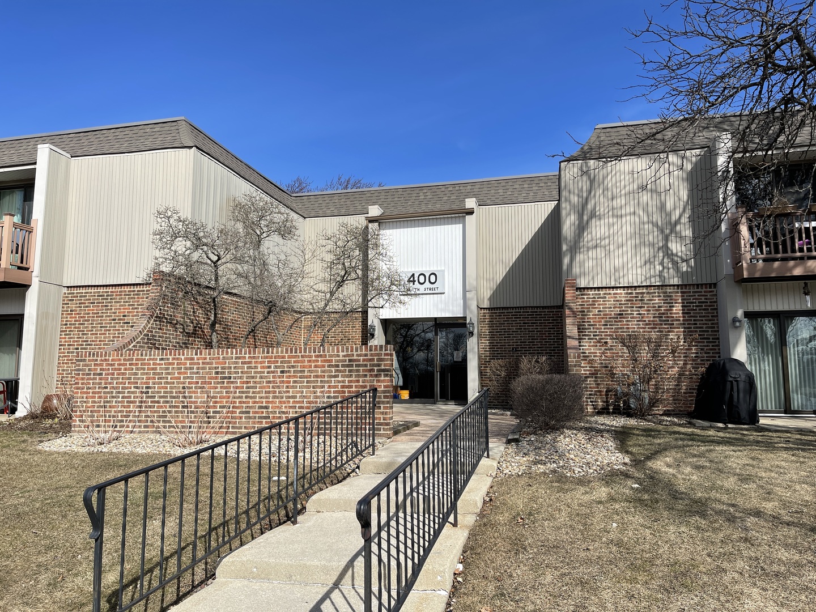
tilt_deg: +6.1
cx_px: 408
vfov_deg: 53.1
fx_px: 613
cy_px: 306
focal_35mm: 26
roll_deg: +0.0
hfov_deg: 67.3
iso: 32
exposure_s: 1/4348
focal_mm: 5.1
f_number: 1.6
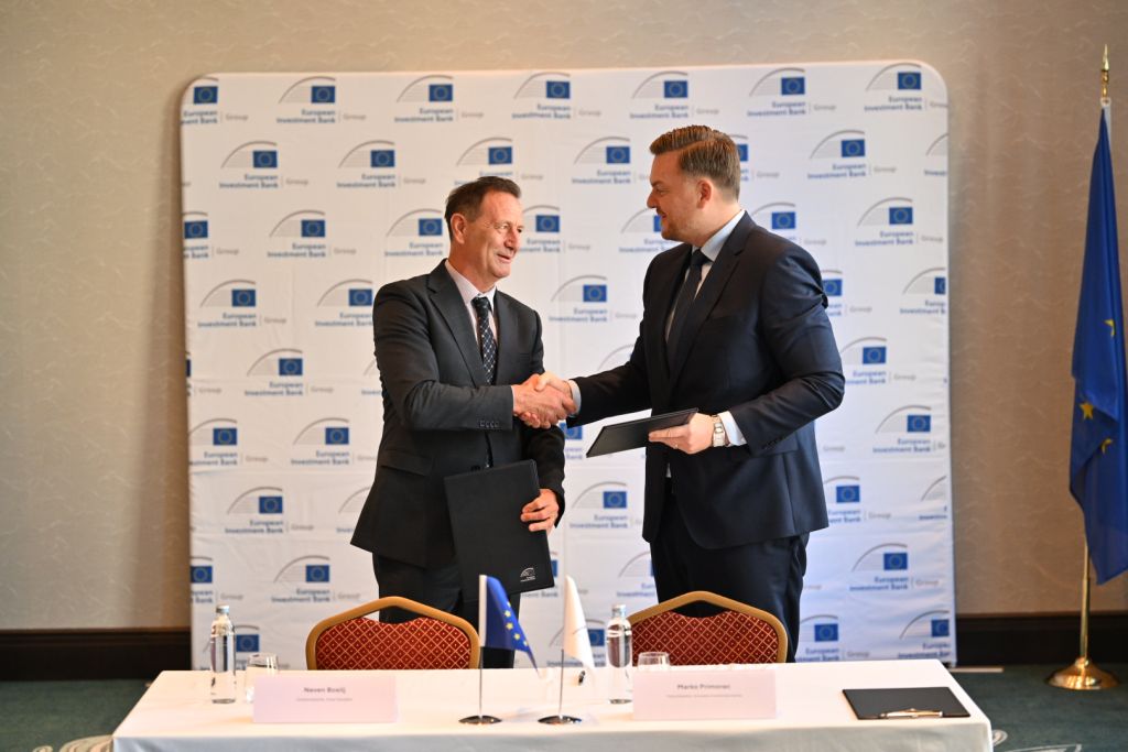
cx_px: 564
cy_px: 376
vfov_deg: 15.4
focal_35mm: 89
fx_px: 2789
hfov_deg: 22.9
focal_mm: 89
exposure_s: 1/250
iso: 1600
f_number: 2.8
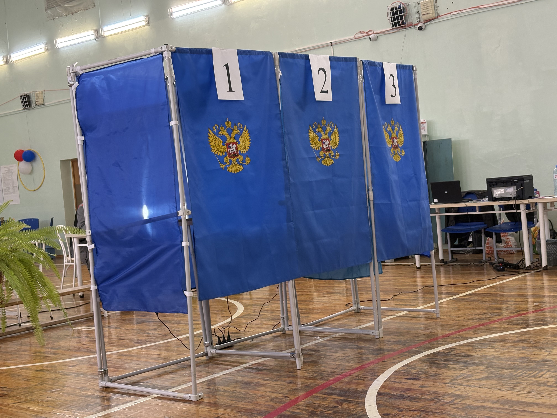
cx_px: 278
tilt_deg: -1.4
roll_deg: +5.4
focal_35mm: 52
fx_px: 837
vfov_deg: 28.0
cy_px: 209
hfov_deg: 36.8
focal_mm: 5.96
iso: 100
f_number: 1.6
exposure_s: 1/100
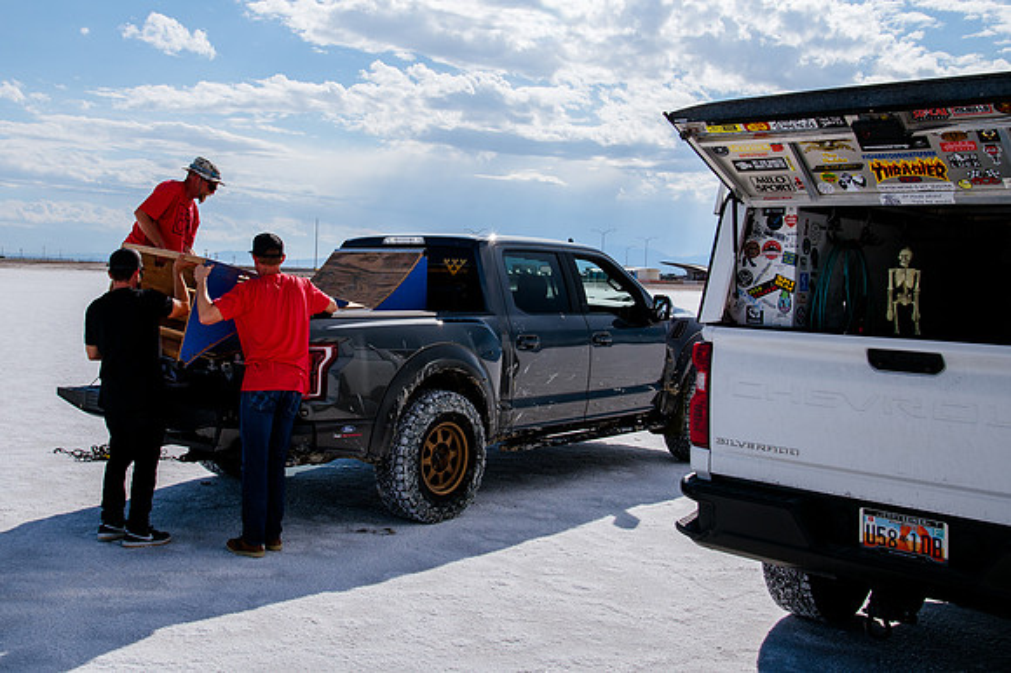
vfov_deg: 32.9
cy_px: 279
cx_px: 419
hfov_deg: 47.7
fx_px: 1137
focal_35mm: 41
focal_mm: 34
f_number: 10
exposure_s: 1/1250
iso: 250
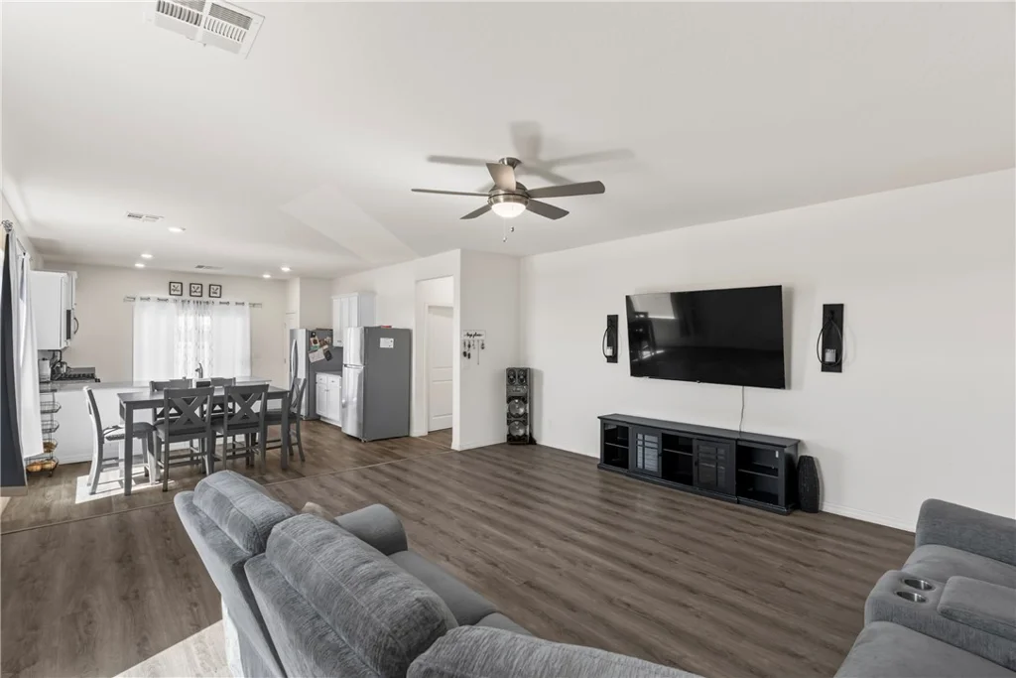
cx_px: 508
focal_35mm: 17
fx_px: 480
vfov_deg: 70.5
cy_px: 339
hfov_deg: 93.3
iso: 400
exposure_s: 1/2.5
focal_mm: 17
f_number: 8
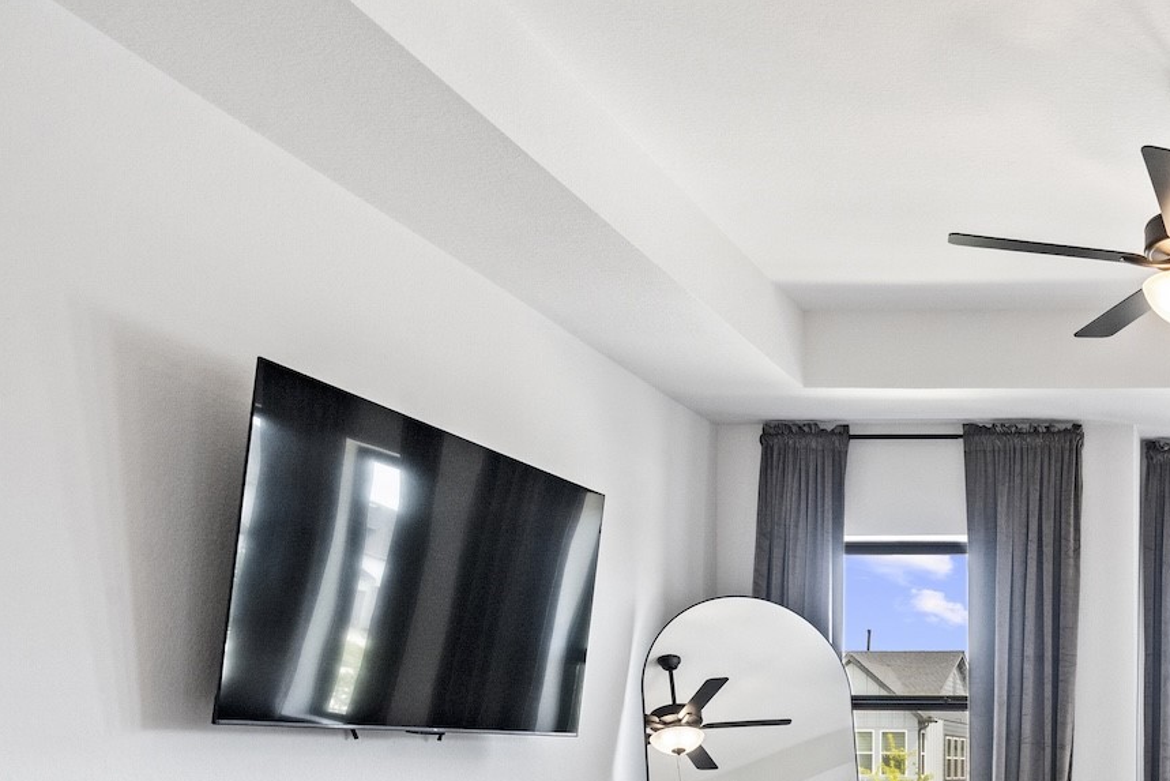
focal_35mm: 38
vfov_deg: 32.4
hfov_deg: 42.6
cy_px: 769
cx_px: 1208
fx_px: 1235
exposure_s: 1/25
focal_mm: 17
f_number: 11
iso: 640
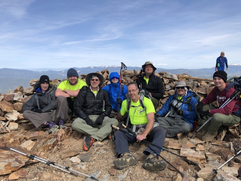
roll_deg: +1.5
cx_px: 120
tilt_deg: -9.9
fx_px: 195
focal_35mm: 28
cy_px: 90
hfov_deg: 63.4
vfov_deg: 49.7
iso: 20
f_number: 1.8
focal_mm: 3.99
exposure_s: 1/1656
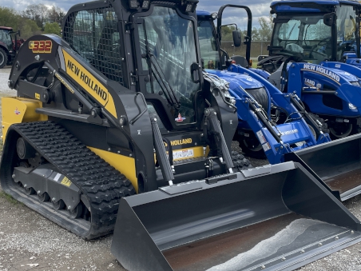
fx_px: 480
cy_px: 121
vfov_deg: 31.5
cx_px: 162
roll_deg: -0.8
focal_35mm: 46
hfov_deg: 41.2
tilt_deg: -3.9
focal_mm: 4.2
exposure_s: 1/3509
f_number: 1.6
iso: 32
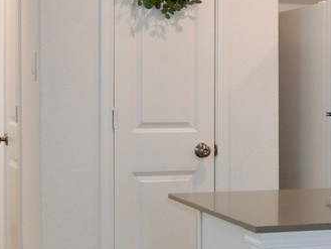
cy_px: 103
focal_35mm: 105
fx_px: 1004
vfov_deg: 14.1
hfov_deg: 18.0
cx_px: 376
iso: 200
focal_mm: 12
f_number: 3.5
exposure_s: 1/60
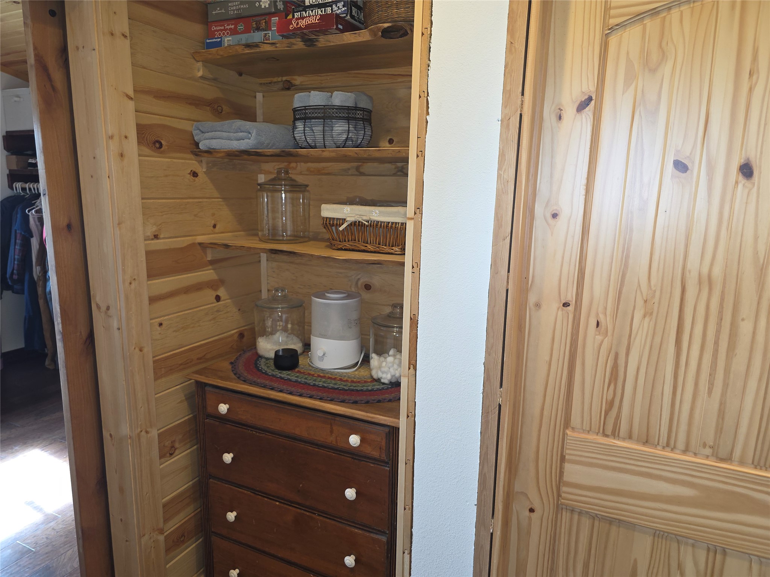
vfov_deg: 58.9
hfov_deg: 73.9
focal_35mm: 23
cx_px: 385
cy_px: 288
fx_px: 512
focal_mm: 6.3
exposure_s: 1/40
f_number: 1.7
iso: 100
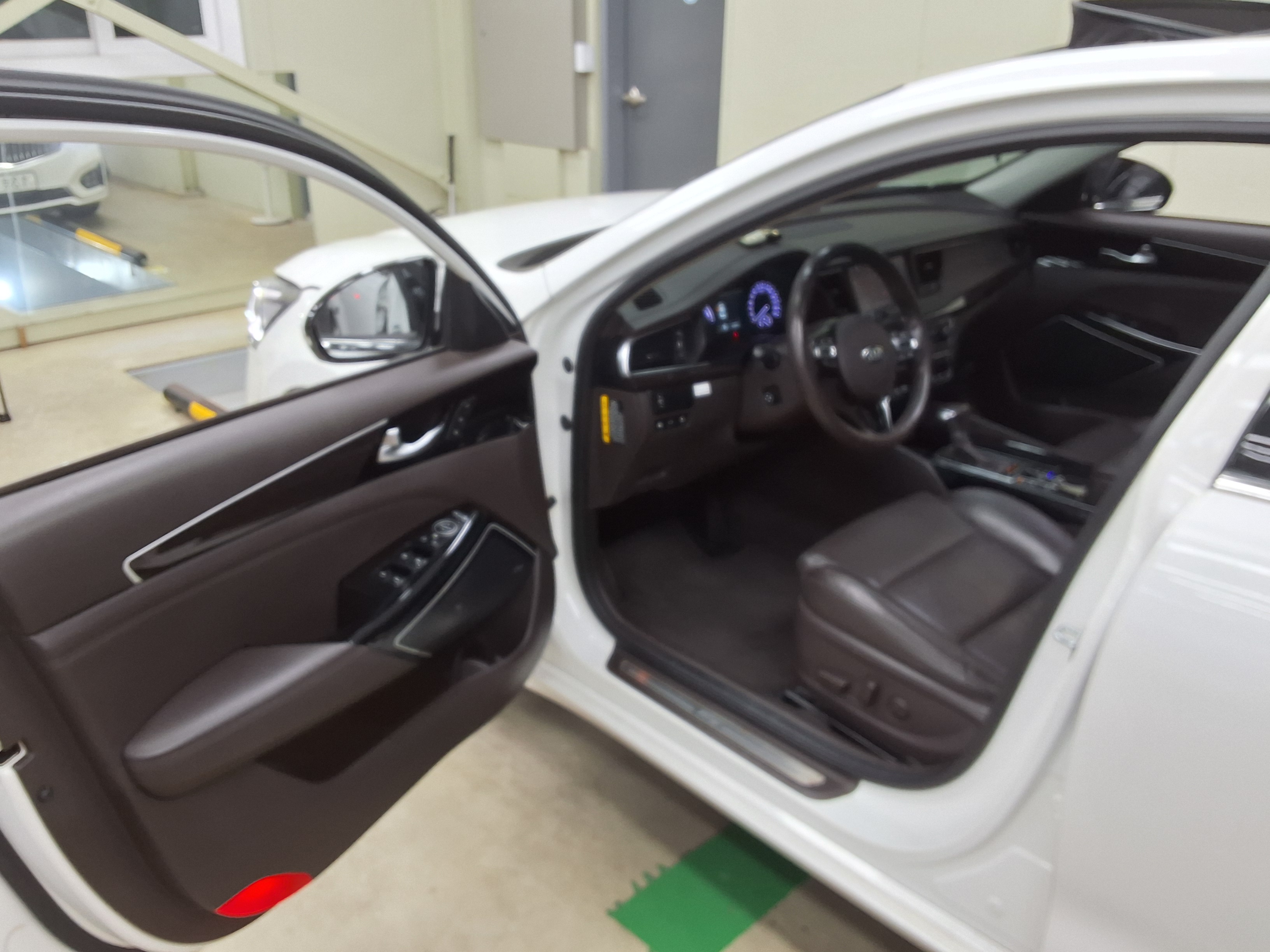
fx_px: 1027
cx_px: 635
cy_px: 476
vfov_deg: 49.7
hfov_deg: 63.4
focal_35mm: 28
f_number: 1.9
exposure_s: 1/60
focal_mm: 2.91
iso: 50
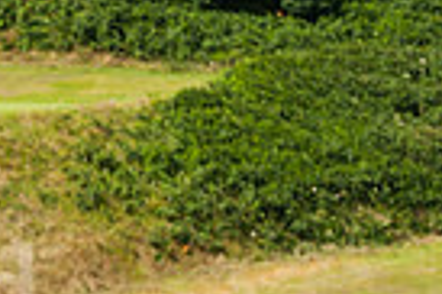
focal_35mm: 490
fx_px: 6009
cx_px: -374
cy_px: 330
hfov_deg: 4.2
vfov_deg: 2.8
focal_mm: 116
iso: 500
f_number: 5.6
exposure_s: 1/2000
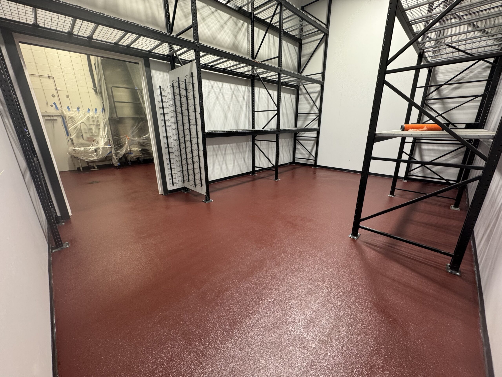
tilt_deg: -17.8
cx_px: 251
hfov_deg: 102.1
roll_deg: +0.1
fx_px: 203
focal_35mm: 14
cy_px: 188
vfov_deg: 85.7
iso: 200
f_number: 2.2
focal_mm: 2.22
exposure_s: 1/60
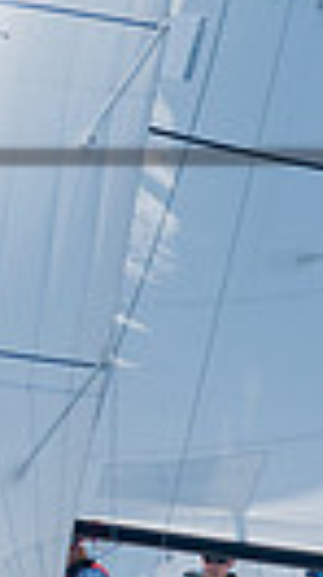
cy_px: 260
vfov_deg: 3.2
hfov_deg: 1.8
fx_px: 10350
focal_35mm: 678
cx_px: -742
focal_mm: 98
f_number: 8
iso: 400
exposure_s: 1/1250
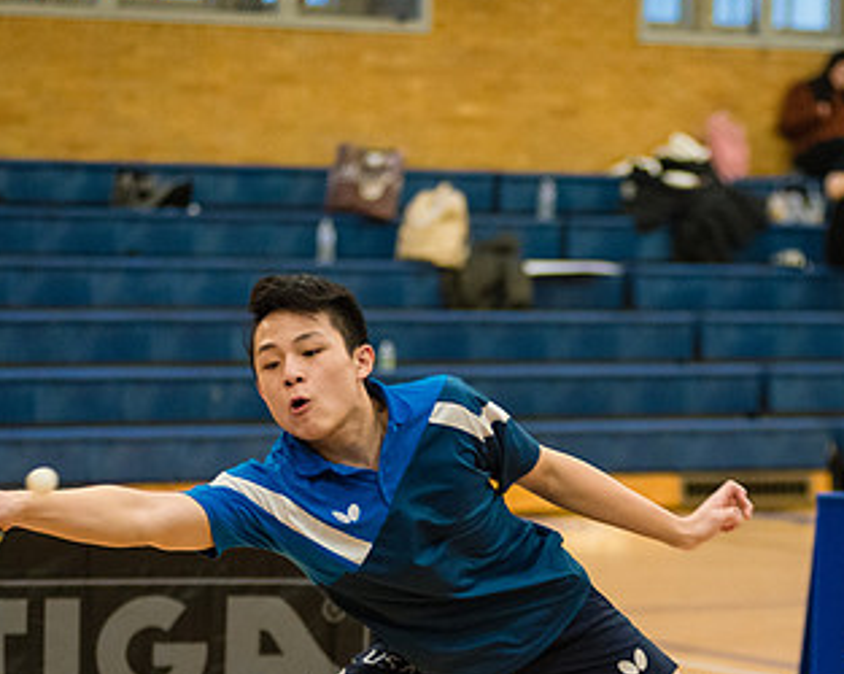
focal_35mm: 174
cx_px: 588
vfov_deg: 8.9
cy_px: 481
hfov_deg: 11.1
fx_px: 4344
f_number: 2.8
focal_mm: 100
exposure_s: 1/400
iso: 4000
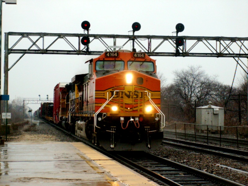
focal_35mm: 91
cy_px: 93
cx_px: 124
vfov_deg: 16.2
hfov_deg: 21.5
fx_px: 652
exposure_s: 1/250
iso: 80
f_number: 3.5
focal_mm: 15.22
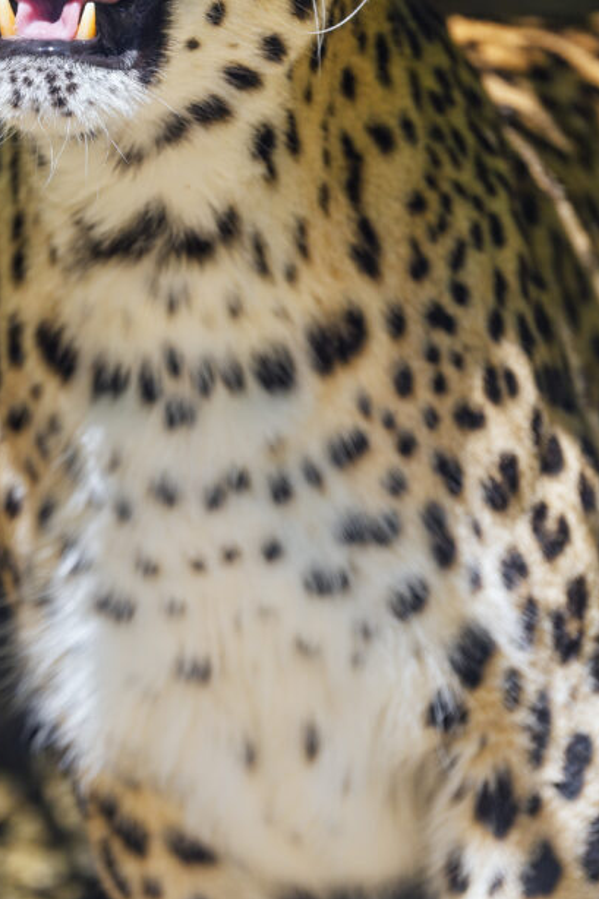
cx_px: 105
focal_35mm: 417
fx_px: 10413
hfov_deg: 3.3
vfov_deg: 4.9
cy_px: 223
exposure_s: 1/1250
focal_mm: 250
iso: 400
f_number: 4.5
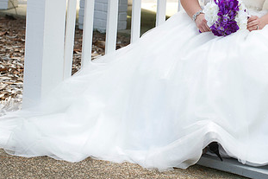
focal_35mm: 216
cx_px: 196
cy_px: 29
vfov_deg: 6.3
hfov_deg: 9.5
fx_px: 1607
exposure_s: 1/160
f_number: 5
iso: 320
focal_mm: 116
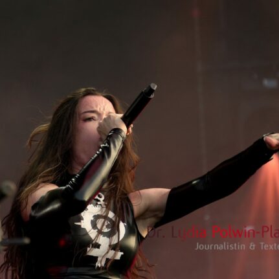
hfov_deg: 4.2
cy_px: 134
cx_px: 93
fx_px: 3791
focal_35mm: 416
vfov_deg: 4.2
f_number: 6.3
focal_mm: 183
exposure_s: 1/320
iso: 640
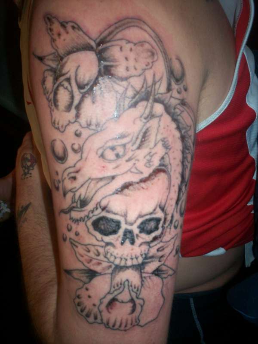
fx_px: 358
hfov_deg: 39.7
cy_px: 172
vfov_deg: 51.4
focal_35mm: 36
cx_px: 129
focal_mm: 6
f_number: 4.5
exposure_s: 1/60
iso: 140
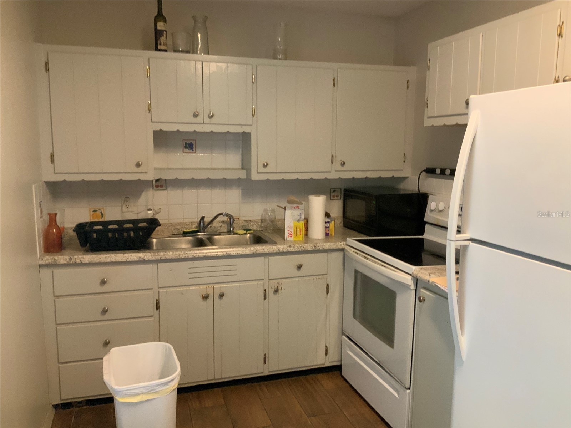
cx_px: 286
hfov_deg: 61.7
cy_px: 214
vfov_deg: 48.2
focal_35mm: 29
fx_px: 478
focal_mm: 3
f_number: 1.8
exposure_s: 1/60
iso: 200
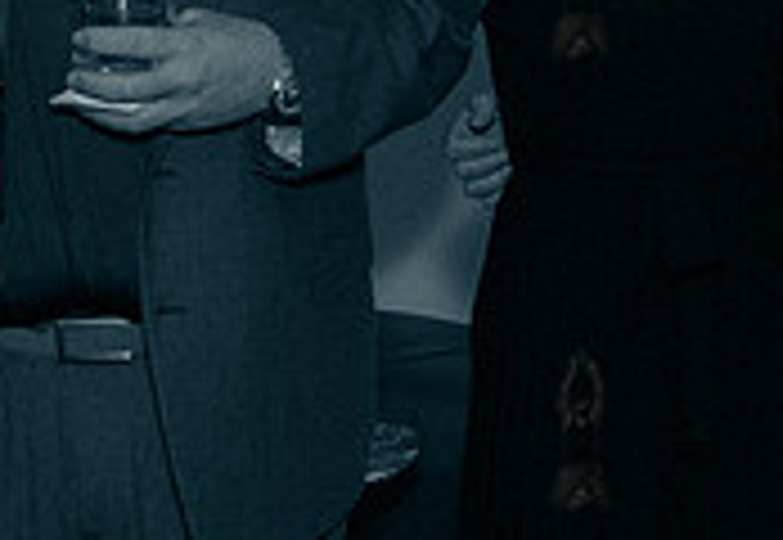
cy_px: -16
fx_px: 2836
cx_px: 458
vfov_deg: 10.8
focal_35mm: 129
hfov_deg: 15.7
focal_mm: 35
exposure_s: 1/320
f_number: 5
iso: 6400
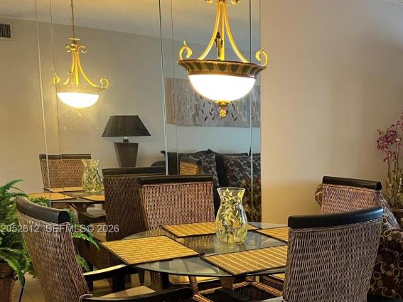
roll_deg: -0.4
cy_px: 230
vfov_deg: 32.2
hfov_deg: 41.0
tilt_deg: -11.6
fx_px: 512
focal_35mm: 44
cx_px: 328
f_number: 1.6
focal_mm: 5.1
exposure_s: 1/60
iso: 400
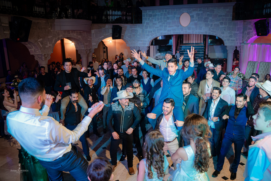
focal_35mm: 28
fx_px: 211
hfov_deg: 65.5
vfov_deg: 46.4
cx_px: 136
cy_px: 90
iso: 1600
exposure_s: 1/200
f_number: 4.5
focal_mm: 28
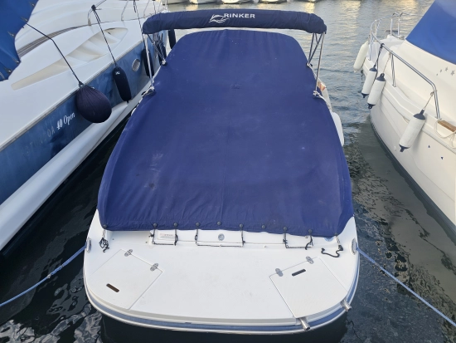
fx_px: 303
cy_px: 172
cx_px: 228
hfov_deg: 73.9
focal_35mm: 23
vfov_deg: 58.9
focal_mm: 6.3
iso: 10
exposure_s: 1/110
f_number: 1.7
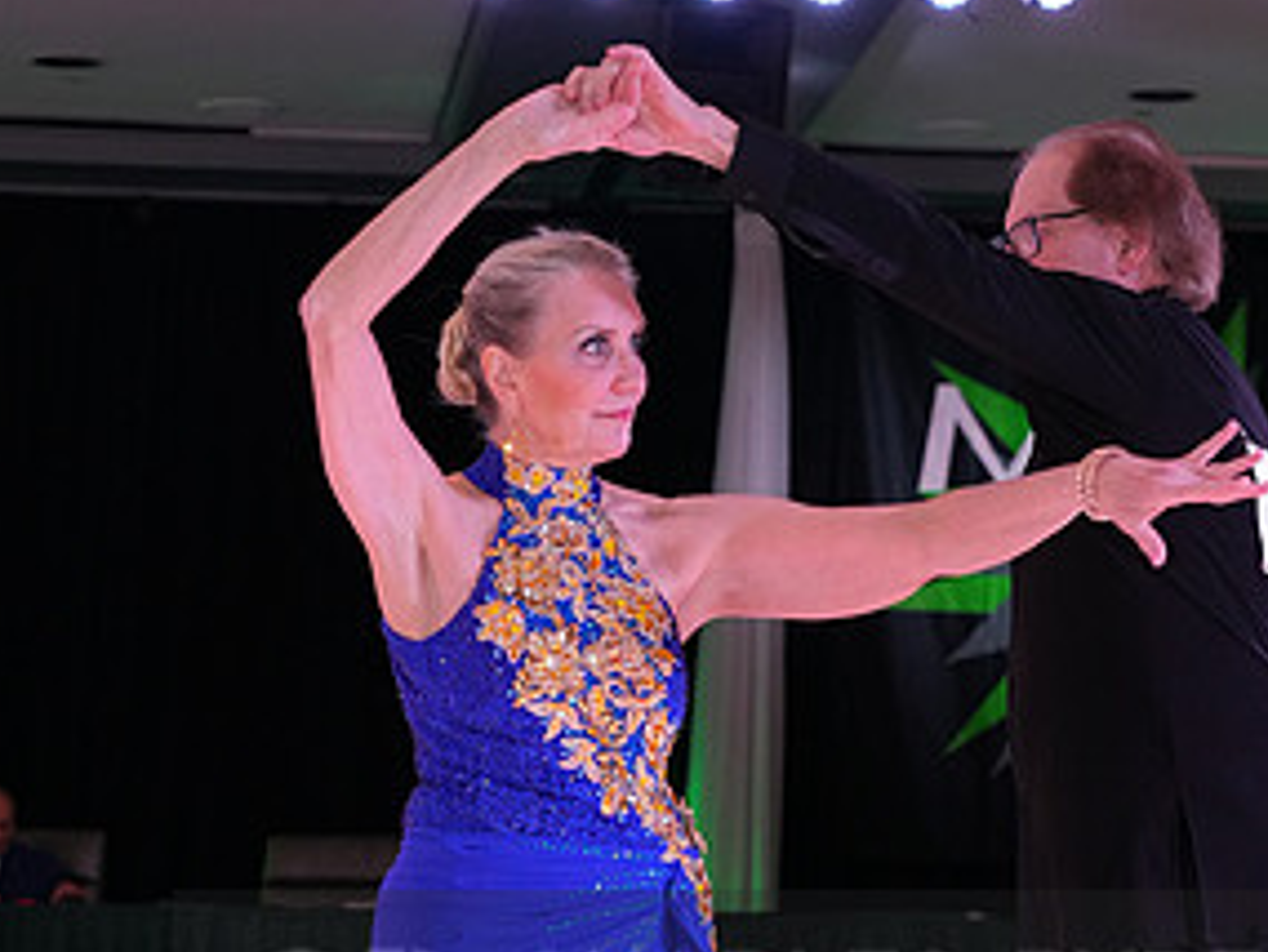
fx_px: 4947
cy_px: 1041
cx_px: 790
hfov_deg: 14.6
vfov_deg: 10.9
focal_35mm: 135
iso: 2000
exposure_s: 1/250
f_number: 5
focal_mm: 69
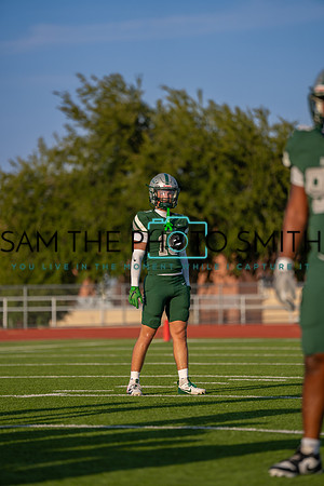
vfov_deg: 10.3
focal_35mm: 200
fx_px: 2700
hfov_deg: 6.9
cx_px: 162
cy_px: 243
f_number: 2.8
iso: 100
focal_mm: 200
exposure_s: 1/2000
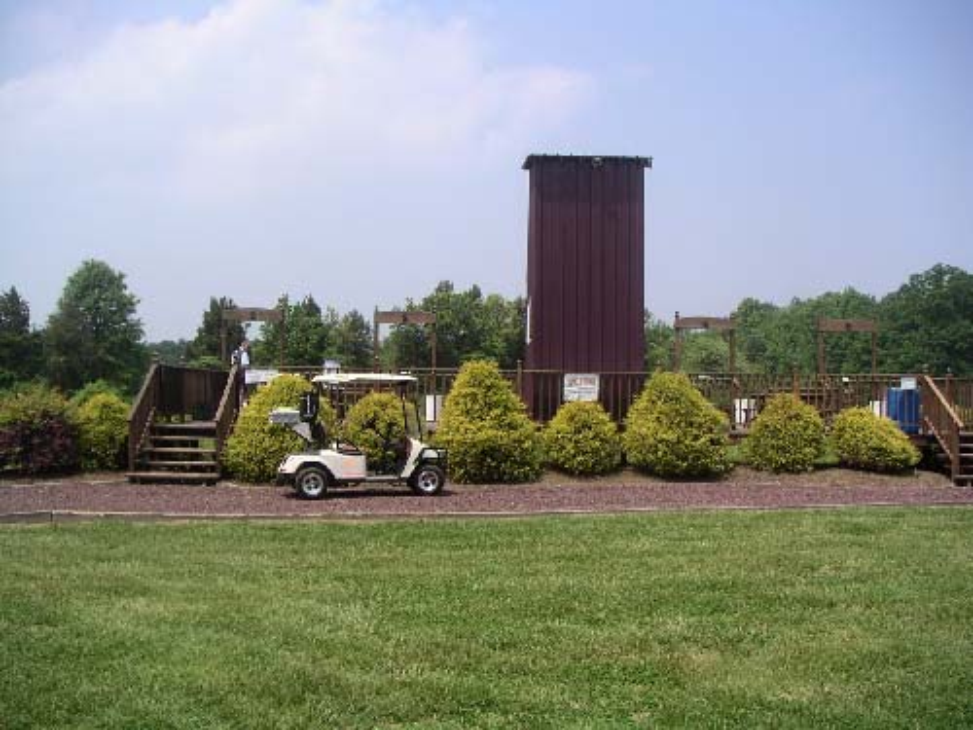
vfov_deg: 38.7
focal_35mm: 37
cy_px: 365
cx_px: 486
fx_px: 1040
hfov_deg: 50.1
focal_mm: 5.7
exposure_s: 1/190
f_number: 6.6
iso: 50
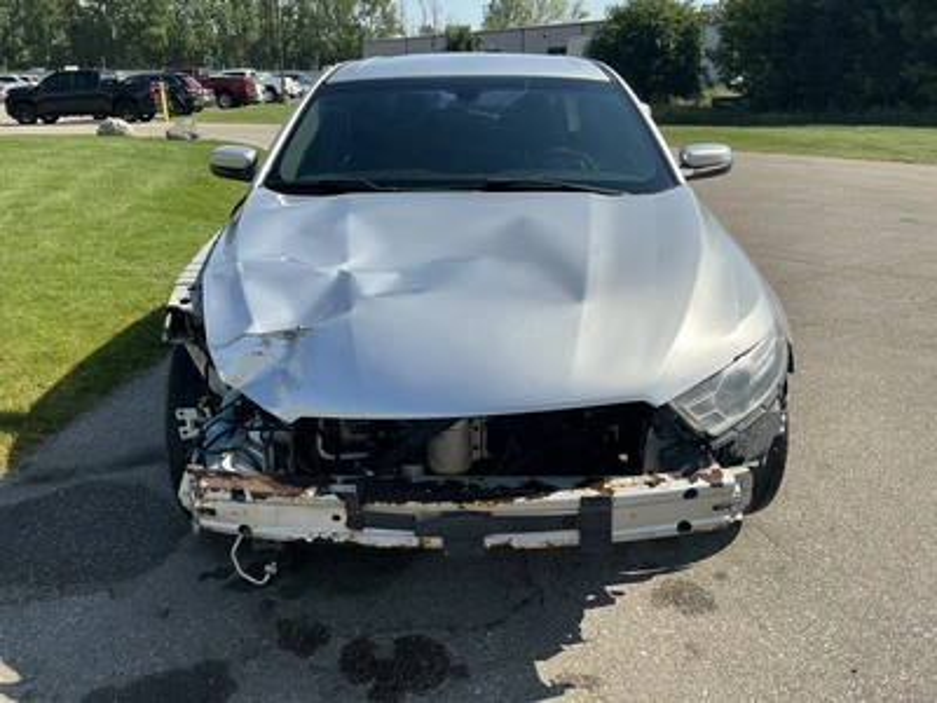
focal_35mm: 28
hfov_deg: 63.4
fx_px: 758
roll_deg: +0.3
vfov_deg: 49.7
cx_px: 468
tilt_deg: -21.0
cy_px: 352
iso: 25
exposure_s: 1/1848
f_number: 1.8
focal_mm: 3
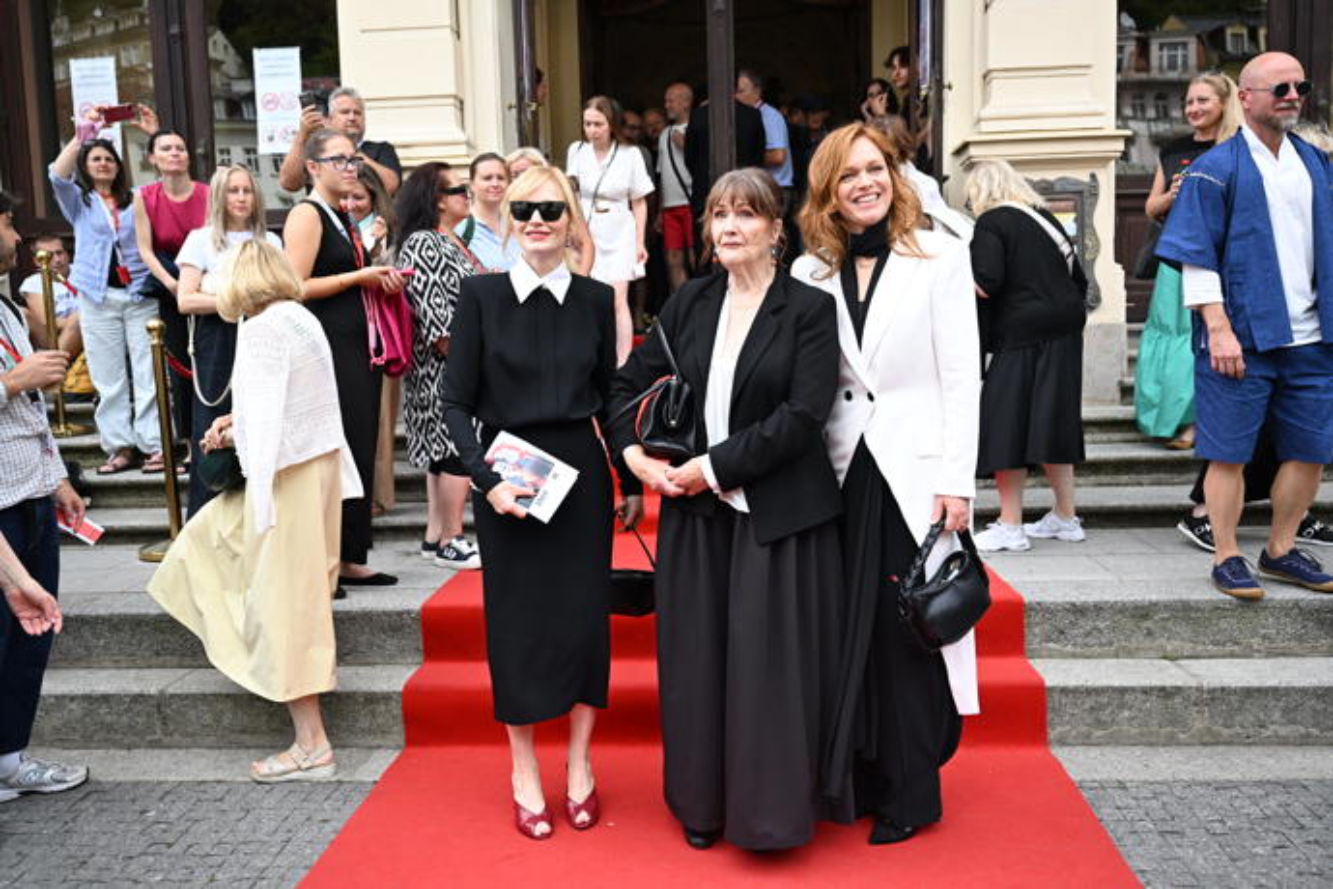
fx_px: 1074
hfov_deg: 63.7
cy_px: 444
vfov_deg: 45.0
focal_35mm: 29
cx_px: 666
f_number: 3.5
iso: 1000
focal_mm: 29
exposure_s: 1/2500
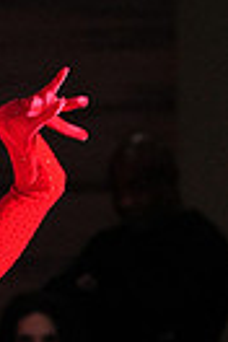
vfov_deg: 2.6
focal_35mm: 788
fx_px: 7485
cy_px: 479
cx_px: -268
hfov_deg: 1.7
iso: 2000
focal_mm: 180
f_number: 4
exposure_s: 1/500
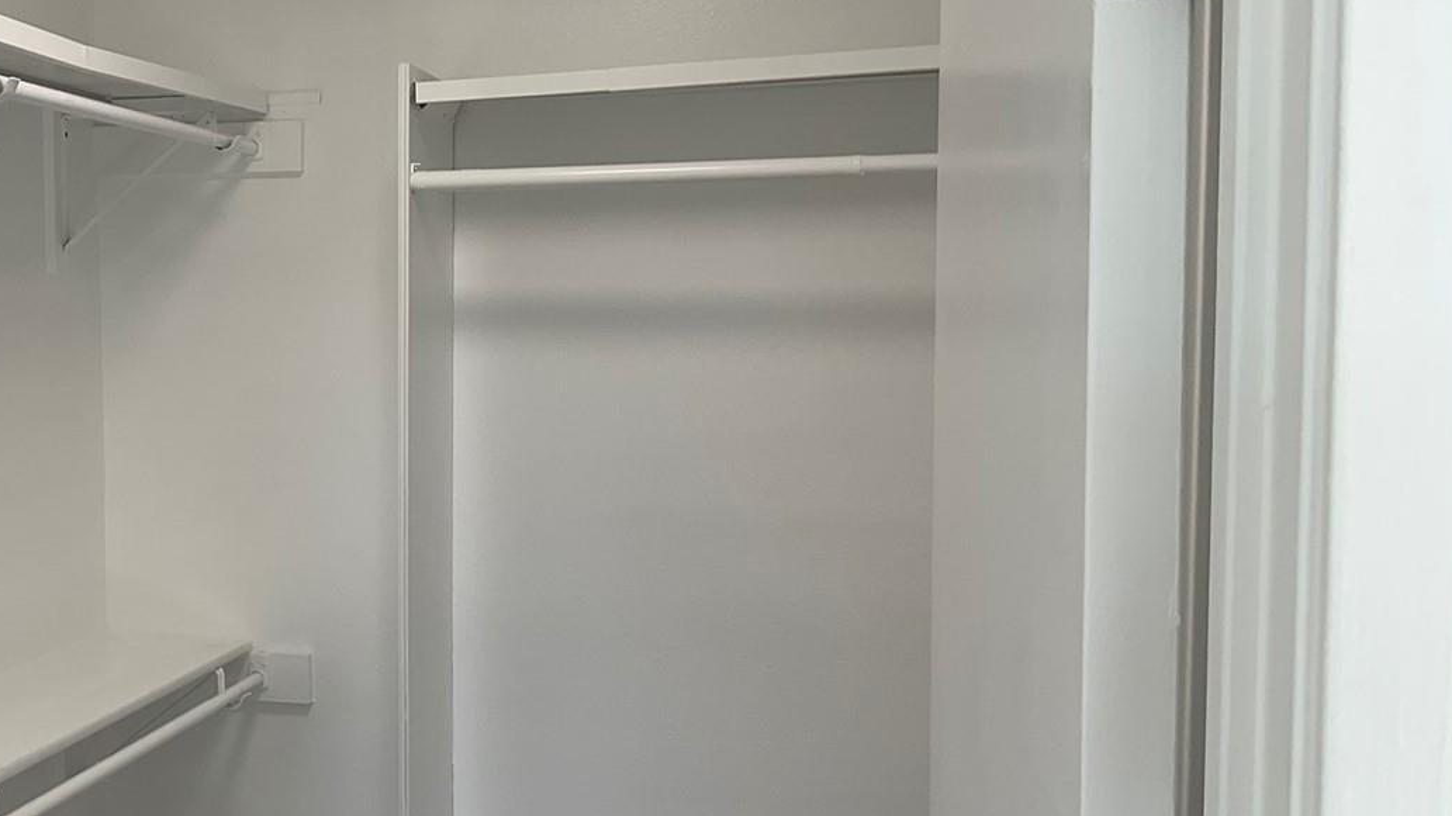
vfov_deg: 24.4
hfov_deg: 40.8
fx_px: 1886
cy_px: 449
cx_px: 342
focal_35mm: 49
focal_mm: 3
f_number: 1.8
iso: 16
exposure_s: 1/123
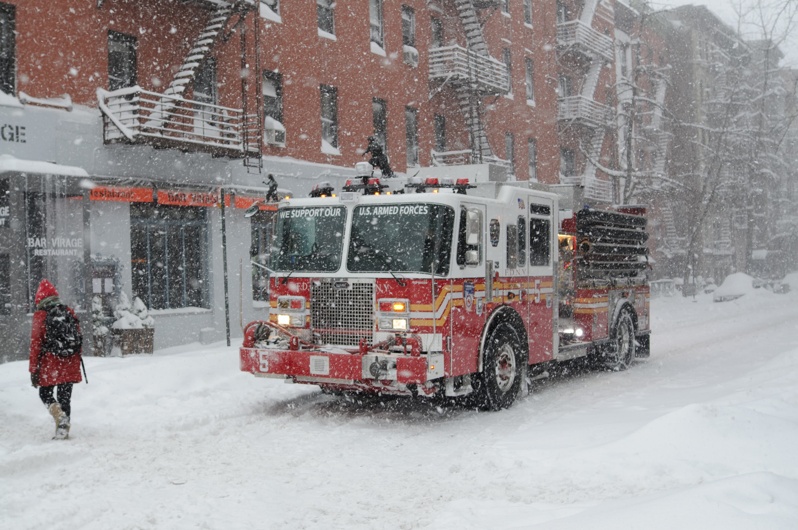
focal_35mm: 42
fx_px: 930
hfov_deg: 46.4
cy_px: 265
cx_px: 399
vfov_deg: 31.8
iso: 400
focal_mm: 28
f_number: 5
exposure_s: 1/100
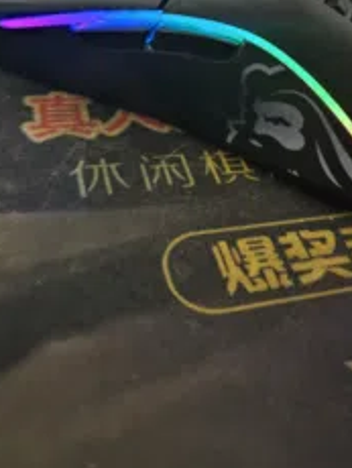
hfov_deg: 35.5
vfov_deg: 45.0
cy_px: 112
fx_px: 541
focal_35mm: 40
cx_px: 250
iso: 2000
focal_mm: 5.4
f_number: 1.8
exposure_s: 1/16.7
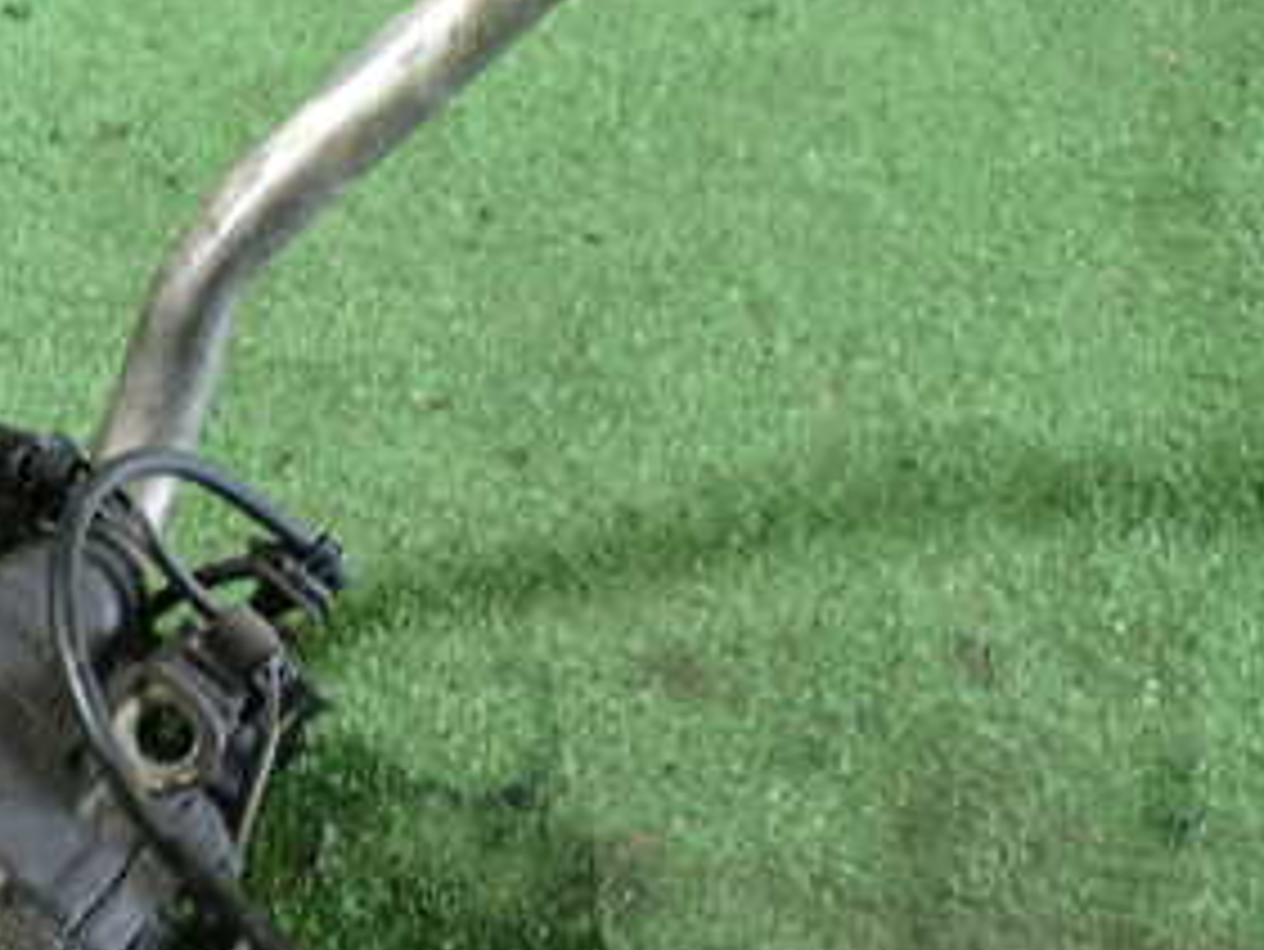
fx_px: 2338
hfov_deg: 29.3
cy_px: 666
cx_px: 180
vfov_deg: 22.8
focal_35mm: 64
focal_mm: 5.4
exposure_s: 1/30
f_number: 2.3
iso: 250
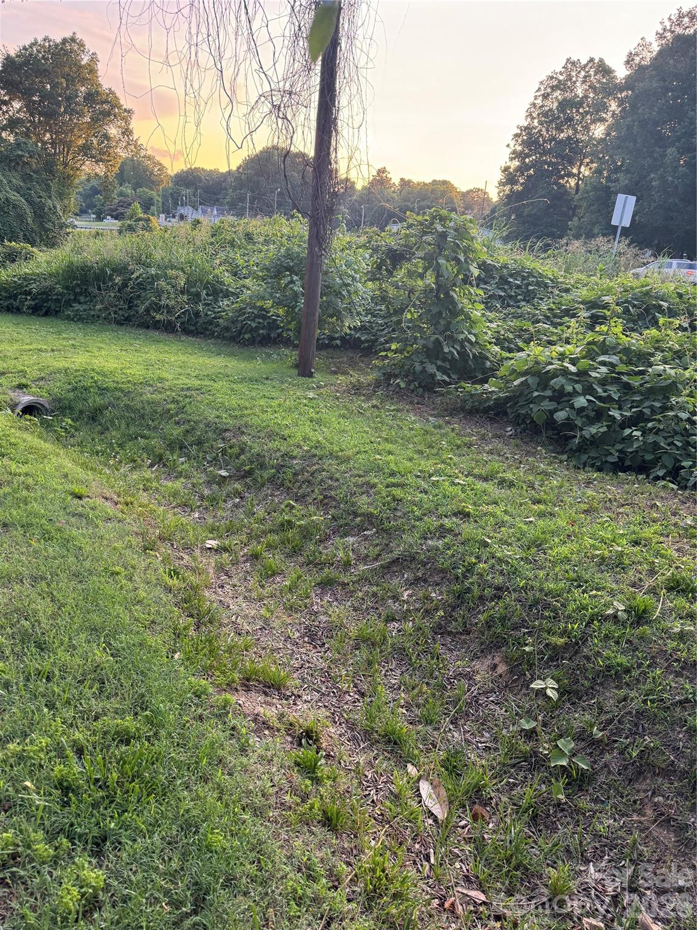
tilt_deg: -19.7
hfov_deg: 56.8
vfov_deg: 71.6
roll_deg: -4.9
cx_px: 348
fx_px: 644
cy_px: 465
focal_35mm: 24
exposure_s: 1/149
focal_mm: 6.76
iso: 100
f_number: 1.78
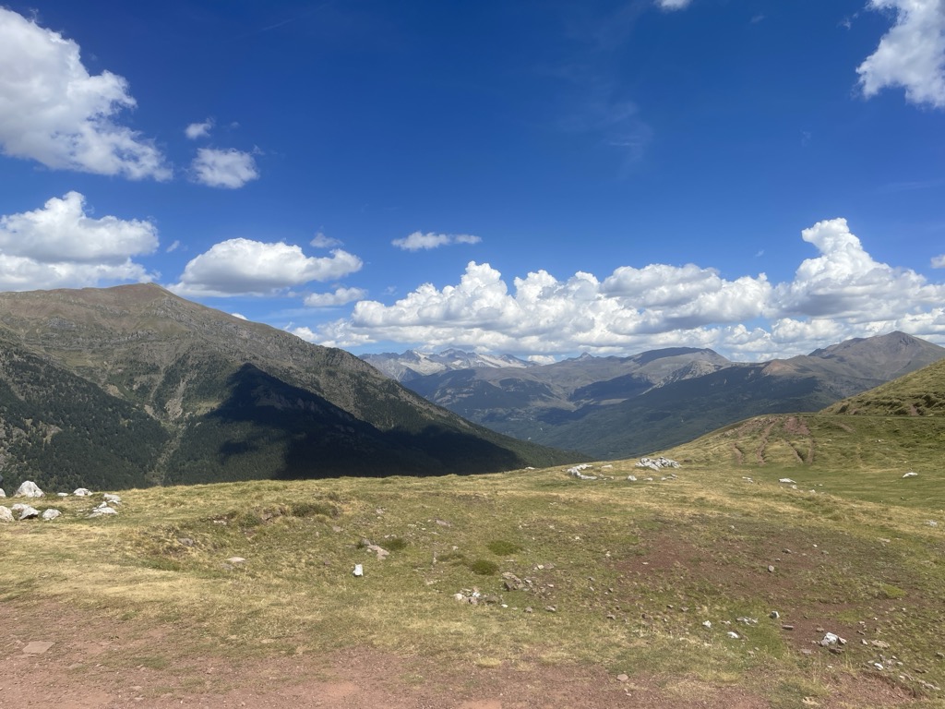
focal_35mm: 26
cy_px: 354
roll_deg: +2.0
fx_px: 710
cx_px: 472
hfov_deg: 67.3
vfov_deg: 53.1
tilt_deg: +1.2
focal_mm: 5.1
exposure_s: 1/6579
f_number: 1.6
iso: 50
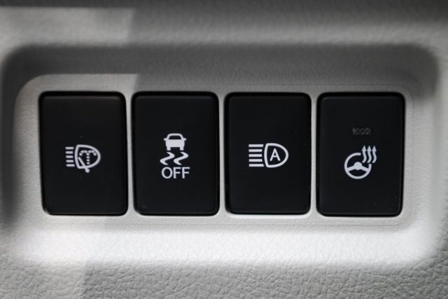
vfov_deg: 15.9
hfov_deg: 23.6
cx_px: 259
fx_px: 1073
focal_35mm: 86
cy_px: 150
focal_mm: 70
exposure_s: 1/200
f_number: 2.8
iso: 800
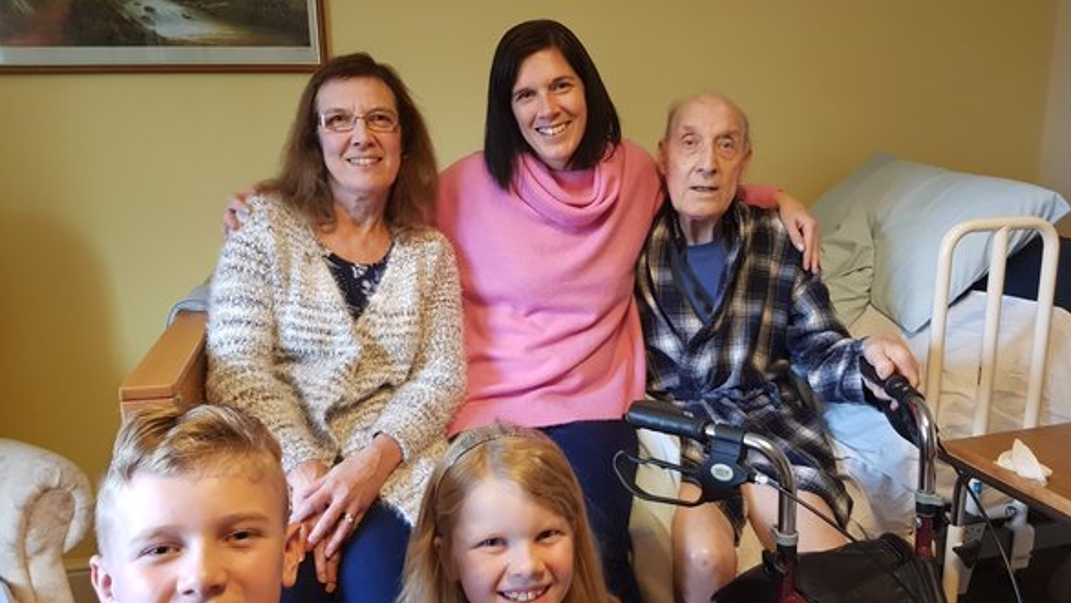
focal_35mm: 29
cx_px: 536
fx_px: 824
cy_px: 354
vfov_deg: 40.1
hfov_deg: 66.1
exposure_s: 1/25
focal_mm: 4.2
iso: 250
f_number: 1.7
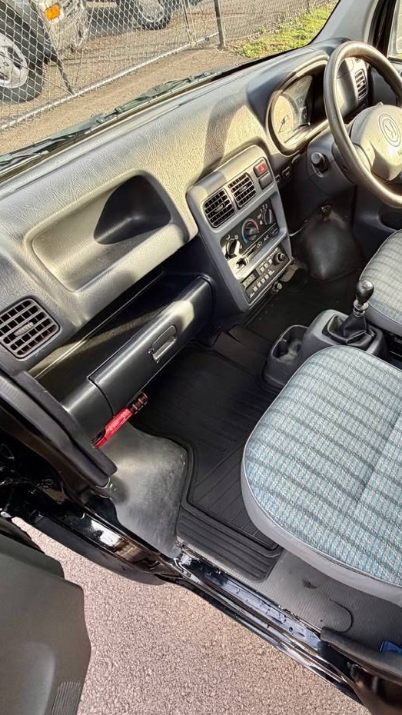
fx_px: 398
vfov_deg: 83.8
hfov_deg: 50.0
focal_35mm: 21
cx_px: 328
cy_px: 358
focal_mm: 2.22
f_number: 2.2
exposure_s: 1/121
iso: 125
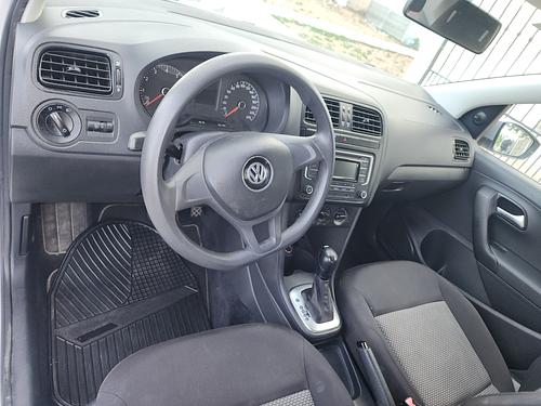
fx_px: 359
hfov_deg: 73.9
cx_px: 270
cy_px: 203
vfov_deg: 58.9
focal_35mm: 23
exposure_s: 1/60
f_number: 1.8
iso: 80
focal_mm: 6.4
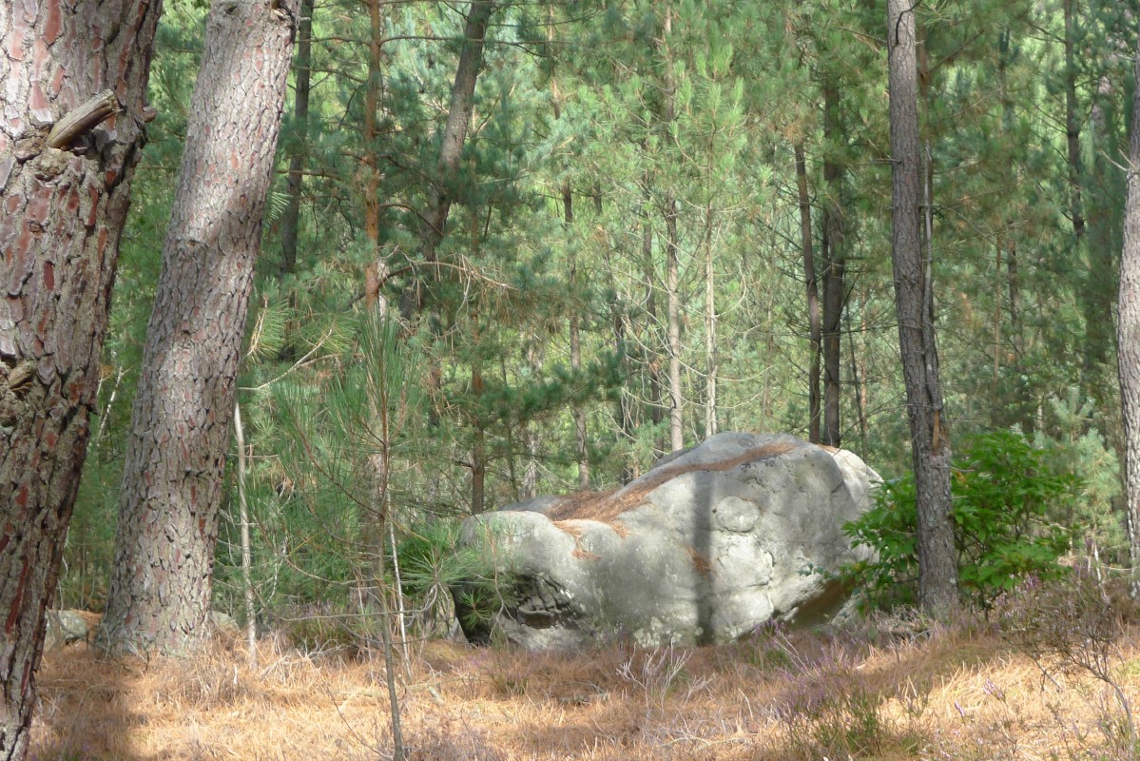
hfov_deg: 17.1
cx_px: 570
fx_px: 3801
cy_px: 380
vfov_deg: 11.4
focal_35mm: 120
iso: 80
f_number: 3.3
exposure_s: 1/160
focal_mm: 19.2
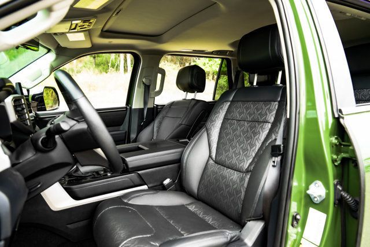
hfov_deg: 73.7
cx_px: 185
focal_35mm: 24
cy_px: 124
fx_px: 247
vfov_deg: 53.2
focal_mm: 24
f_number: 4.5
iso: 500
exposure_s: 1/320
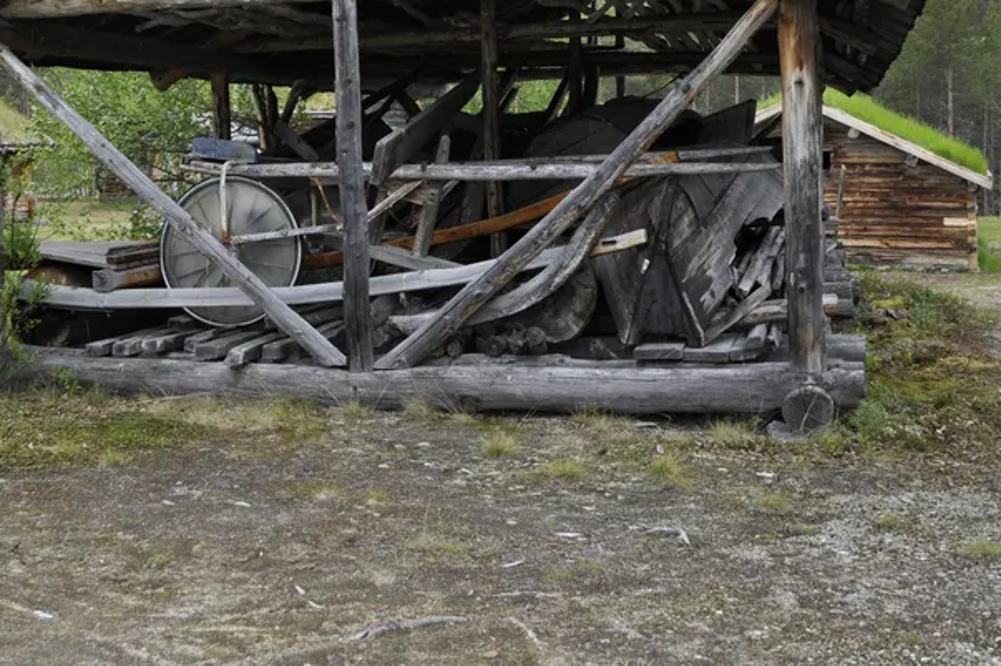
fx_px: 1556
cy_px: 143
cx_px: 383
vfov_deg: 23.8
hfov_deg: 35.5
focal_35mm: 56
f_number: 6.3
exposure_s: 1/200
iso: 200
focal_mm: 22
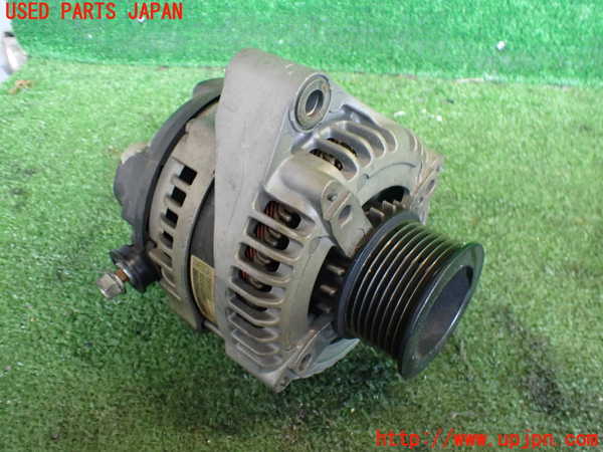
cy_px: 226
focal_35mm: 30
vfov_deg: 46.8
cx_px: 302
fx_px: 523
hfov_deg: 60.0
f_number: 2.3
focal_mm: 5.4
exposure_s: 1/80
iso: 800
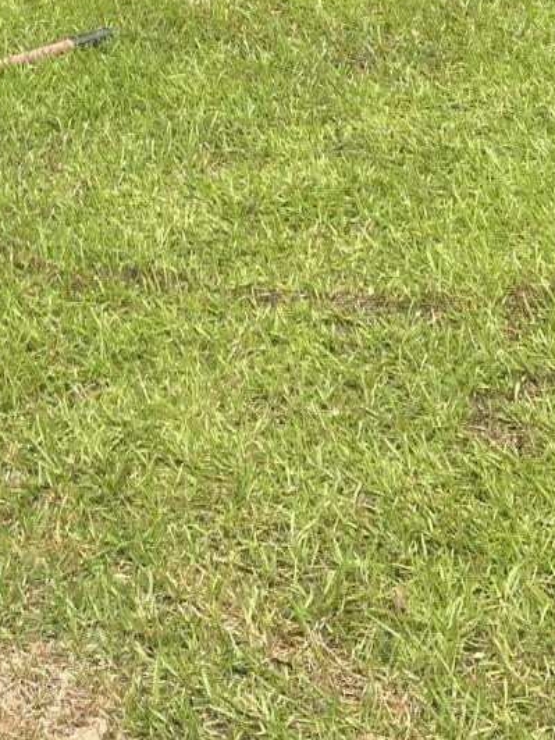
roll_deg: +0.9
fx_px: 2009
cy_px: -538
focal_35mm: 94
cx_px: 96
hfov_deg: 15.6
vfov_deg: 17.5
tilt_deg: -6.0
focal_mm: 5.1
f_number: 1.6
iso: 32
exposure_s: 1/1109
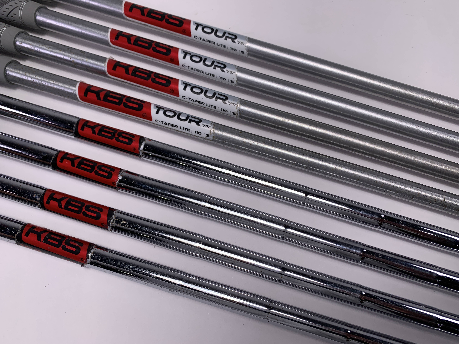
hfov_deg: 67.3
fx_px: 345
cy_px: 172
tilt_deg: -72.3
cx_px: 230
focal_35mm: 26
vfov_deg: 53.1
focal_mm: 4.25
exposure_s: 1/478
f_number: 1.8
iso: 25
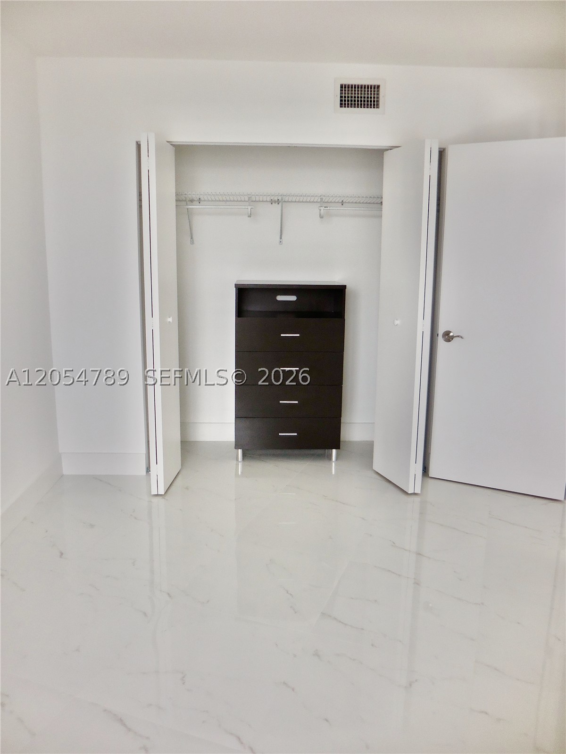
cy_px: 377
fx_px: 610
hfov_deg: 49.7
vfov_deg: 63.4
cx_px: 283
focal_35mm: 28
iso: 125
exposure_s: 1/50
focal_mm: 5
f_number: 3.5
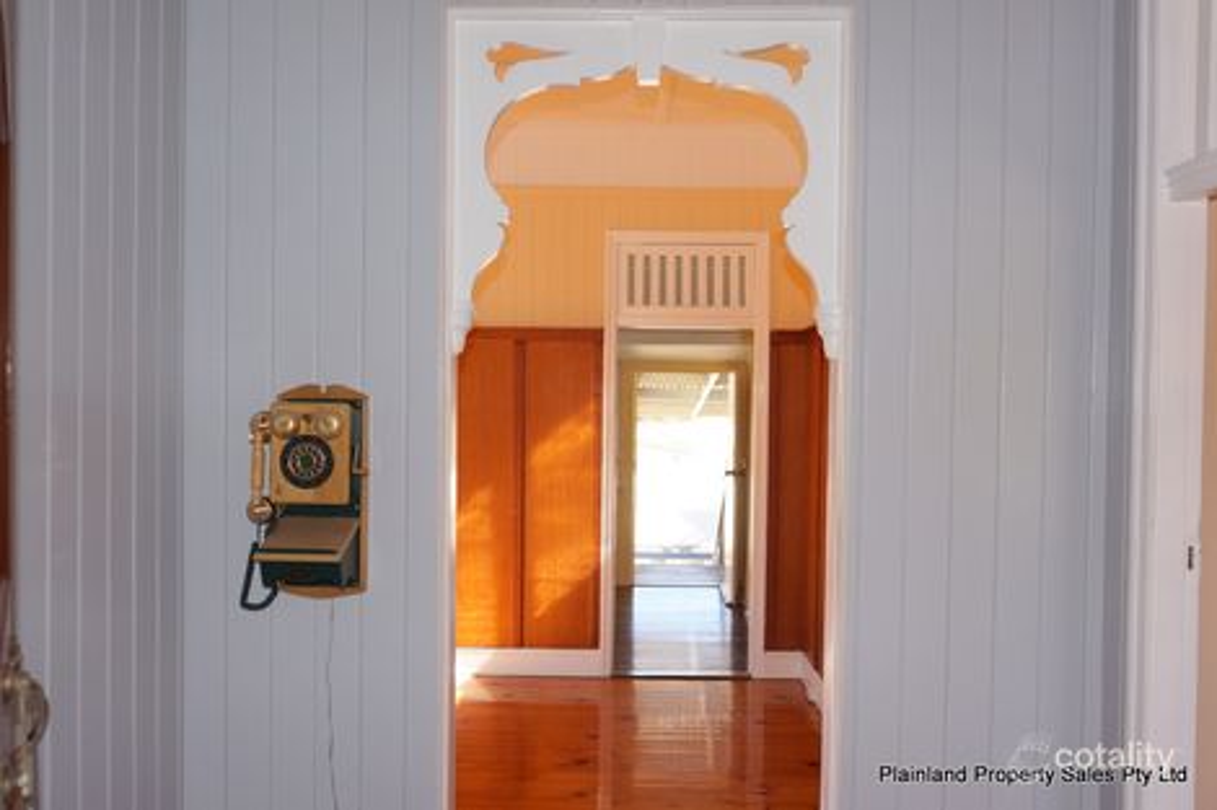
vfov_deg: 45.6
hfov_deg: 64.6
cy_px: 405
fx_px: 963
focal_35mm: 28
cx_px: 608
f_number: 4
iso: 200
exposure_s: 1/160
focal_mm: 19
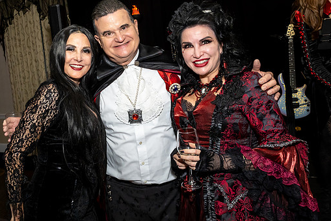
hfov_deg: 52.0
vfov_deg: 36.6
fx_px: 331
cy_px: 80
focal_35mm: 36
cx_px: 106
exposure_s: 1/250
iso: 800
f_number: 8
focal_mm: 17
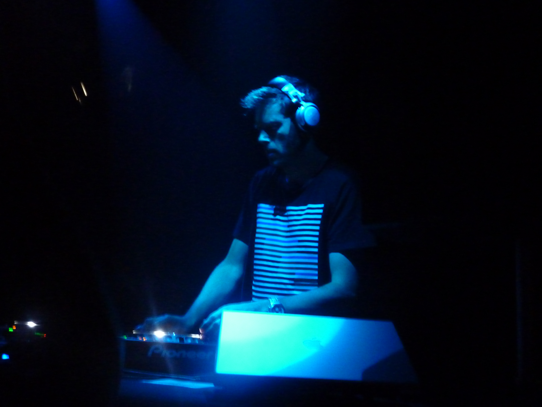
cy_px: 204
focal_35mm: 40
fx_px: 626
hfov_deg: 46.8
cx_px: 271
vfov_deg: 36.0
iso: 800
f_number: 3.6
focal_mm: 6.5
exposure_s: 1/15
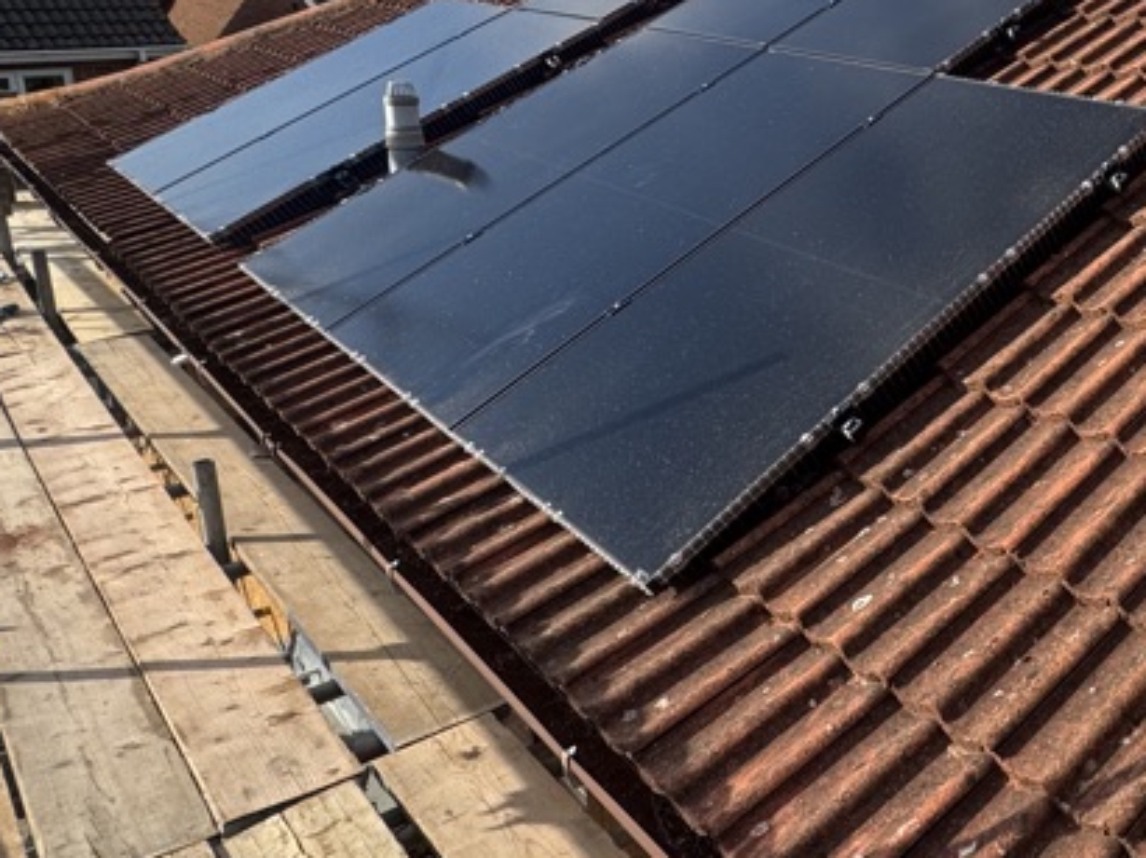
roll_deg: -2.3
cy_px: 196
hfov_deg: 40.6
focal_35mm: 35
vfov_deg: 39.4
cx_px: 1305
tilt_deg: -11.1
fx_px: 1158
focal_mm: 2.22
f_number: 2.2
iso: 50
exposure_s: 1/1078
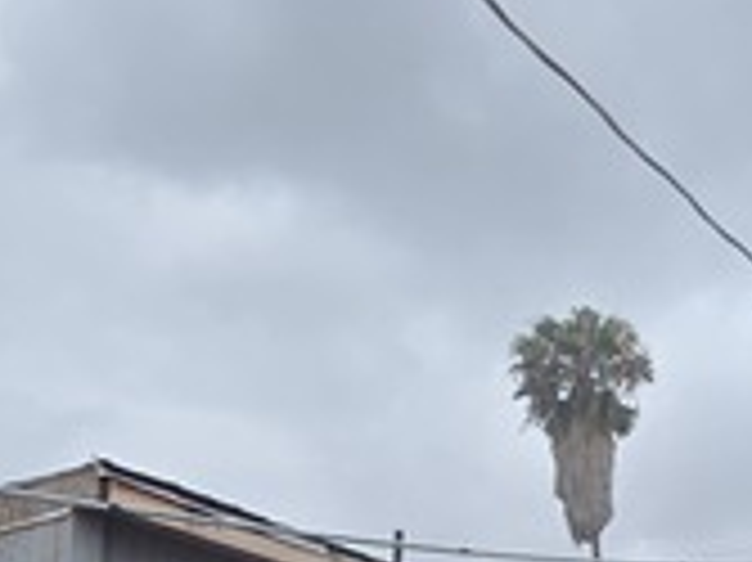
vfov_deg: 22.5
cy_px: 863
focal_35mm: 52
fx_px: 1129
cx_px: 628
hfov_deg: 35.4
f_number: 2.2
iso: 50
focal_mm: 2.2
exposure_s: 1/322
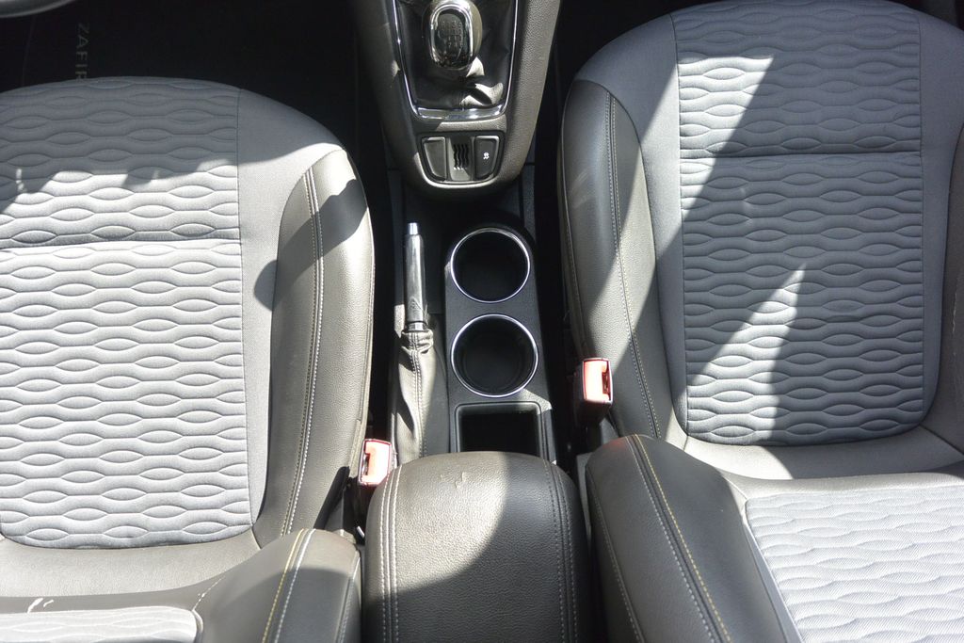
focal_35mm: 31
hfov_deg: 60.3
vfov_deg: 42.3
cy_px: 322
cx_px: 482
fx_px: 830
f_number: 3.8
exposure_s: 1/200
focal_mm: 11.8
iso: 200
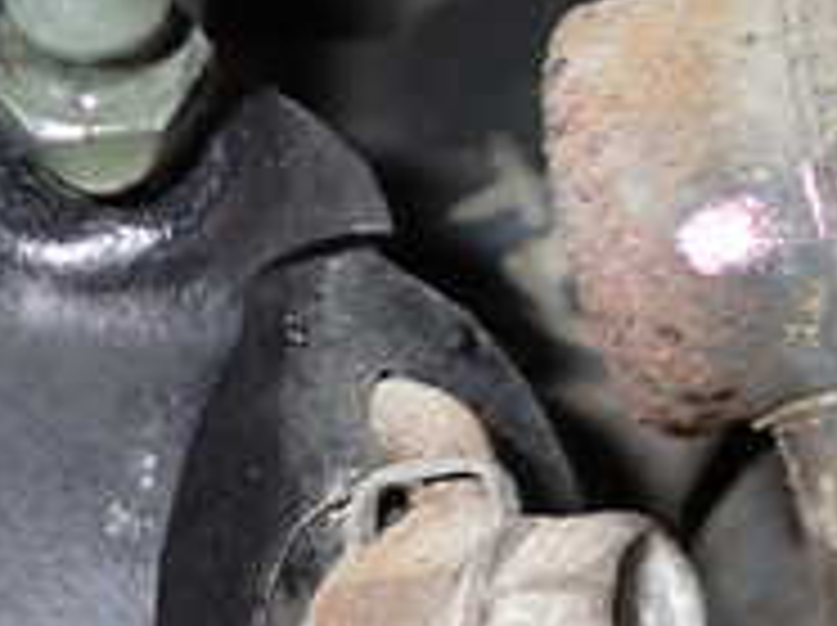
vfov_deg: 15.0
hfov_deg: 18.2
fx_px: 2342
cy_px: 63
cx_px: 1233
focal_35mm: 97
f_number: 6.3
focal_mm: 5.4
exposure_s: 1/30
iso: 200
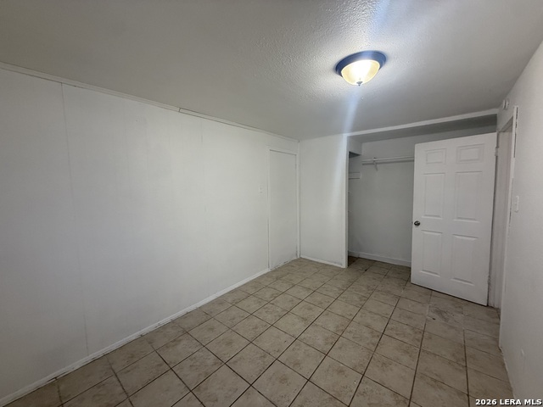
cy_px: 204
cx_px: 272
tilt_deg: -1.7
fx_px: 220
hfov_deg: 102.1
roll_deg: +0.8
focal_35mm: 14
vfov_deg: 85.7
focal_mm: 2.22
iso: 320
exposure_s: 1/120
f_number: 2.2
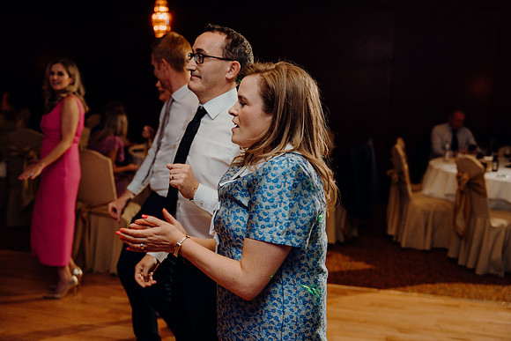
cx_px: 256
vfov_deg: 31.2
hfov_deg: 45.4
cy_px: 170
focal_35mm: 43
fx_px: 610
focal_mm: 43
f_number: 2.8
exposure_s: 1/160
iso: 1250
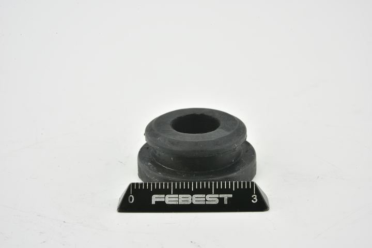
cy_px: 124
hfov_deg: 33.4
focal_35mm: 60
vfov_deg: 22.6
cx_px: 186
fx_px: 620
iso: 64
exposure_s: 1/3
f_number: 29
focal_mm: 60
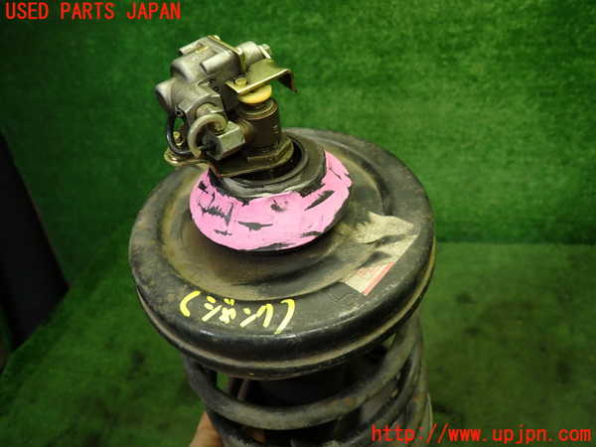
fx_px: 430
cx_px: 298
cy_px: 224
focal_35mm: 25
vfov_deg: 54.9
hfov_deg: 69.4
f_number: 2
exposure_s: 1/60
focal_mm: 4.5
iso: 160
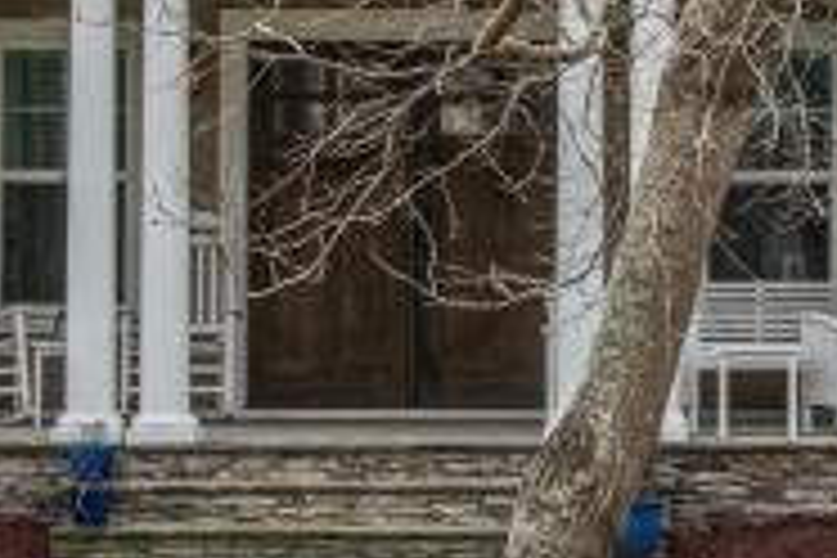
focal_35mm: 200
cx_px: 896
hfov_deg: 10.2
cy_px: 34
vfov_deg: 6.8
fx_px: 4650
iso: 320
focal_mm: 29
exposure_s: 1/160
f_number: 13
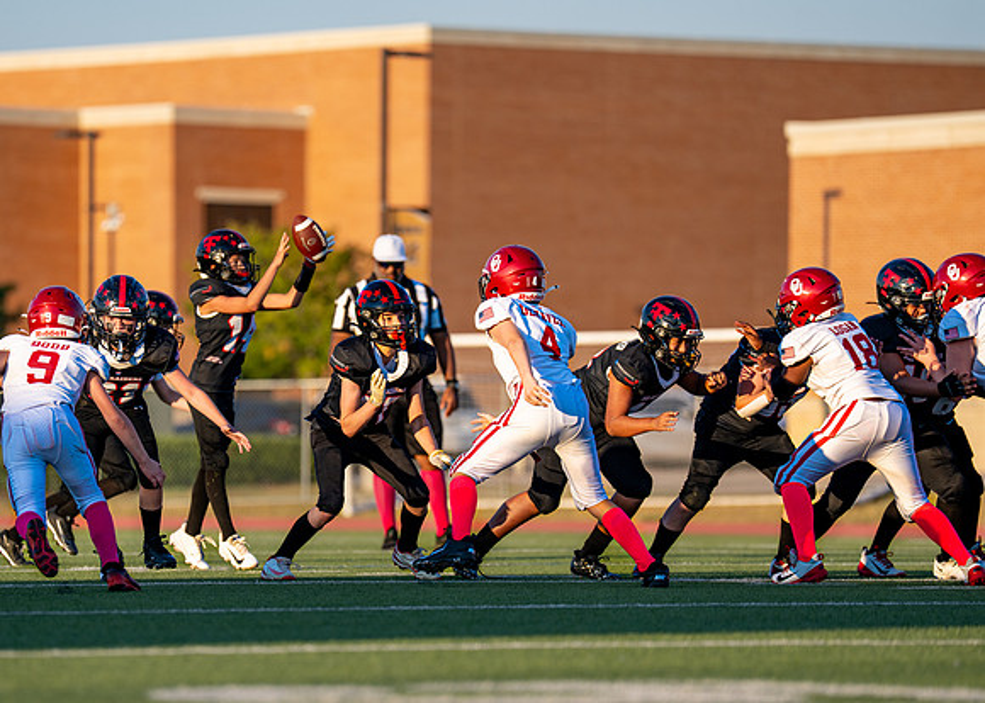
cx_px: 379
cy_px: 438
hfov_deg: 7.3
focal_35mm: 277
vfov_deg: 5.2
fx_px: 7753
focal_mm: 200
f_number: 2.8
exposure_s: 1/1000
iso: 100
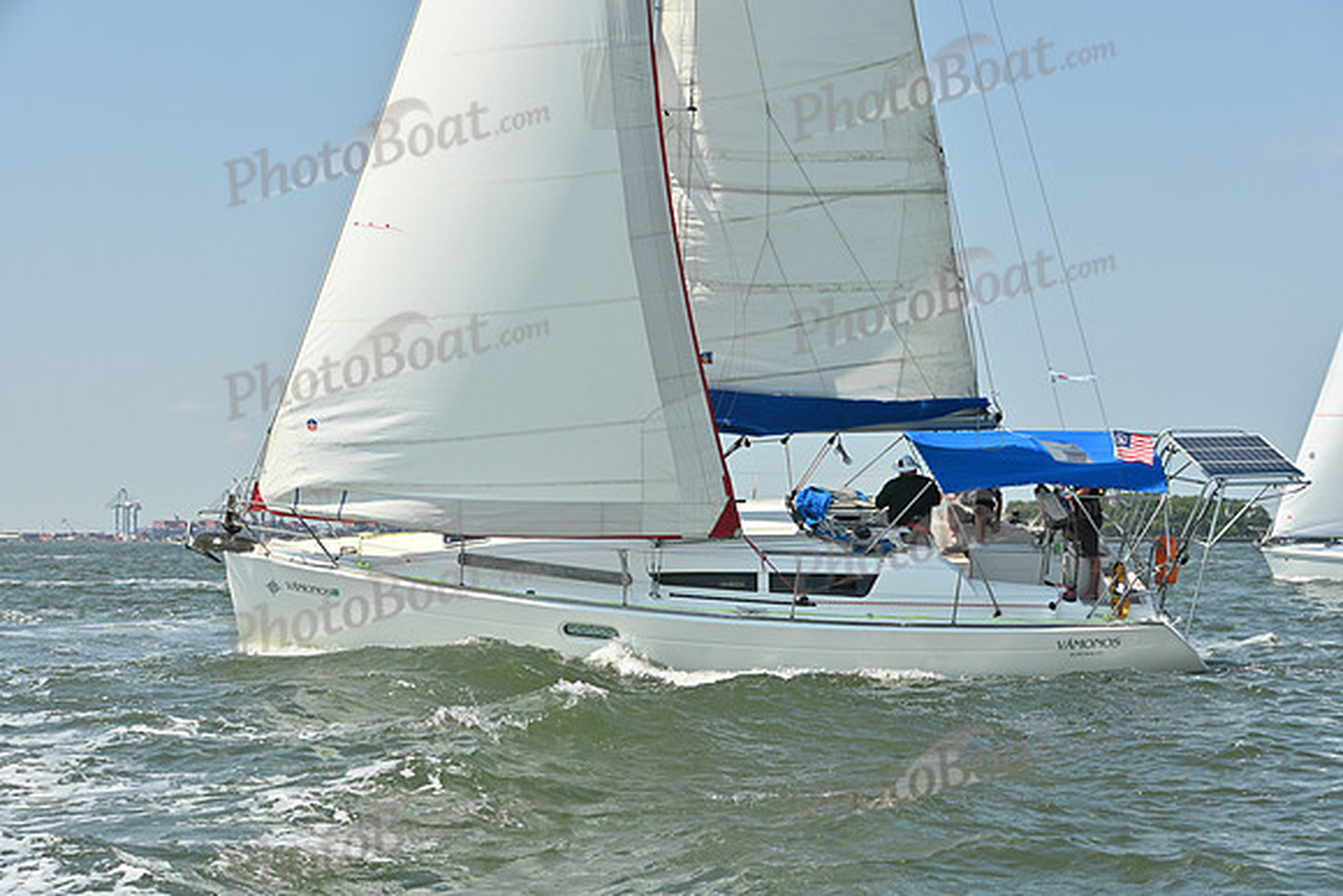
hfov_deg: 28.8
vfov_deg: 19.5
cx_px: 672
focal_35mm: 70
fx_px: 2612
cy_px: 448
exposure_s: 1/1250
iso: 320
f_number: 8
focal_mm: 70
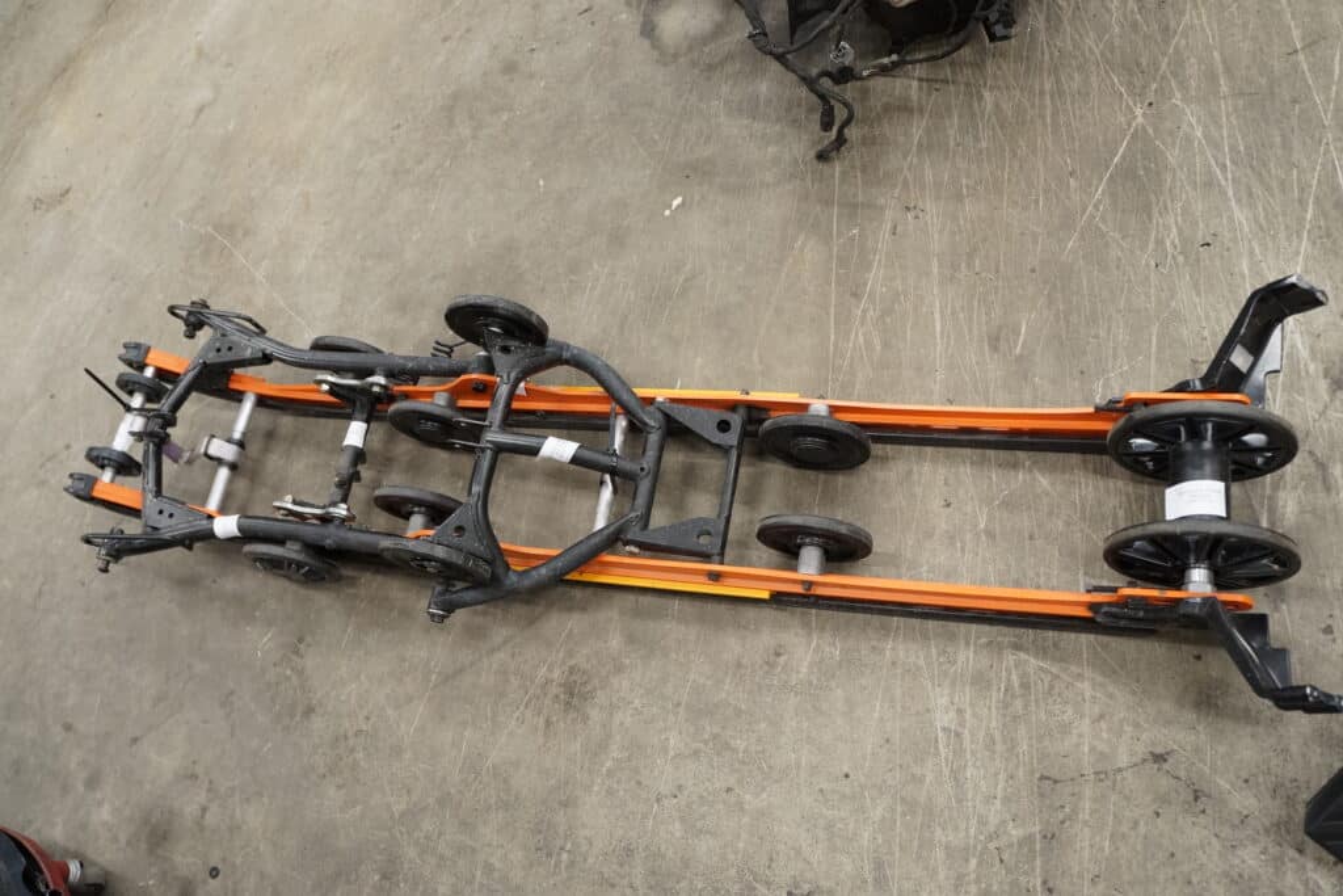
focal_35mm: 27
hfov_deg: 67.4
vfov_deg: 47.9
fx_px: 1007
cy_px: 448
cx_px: 672
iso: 1000
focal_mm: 18
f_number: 4.5
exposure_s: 1/60
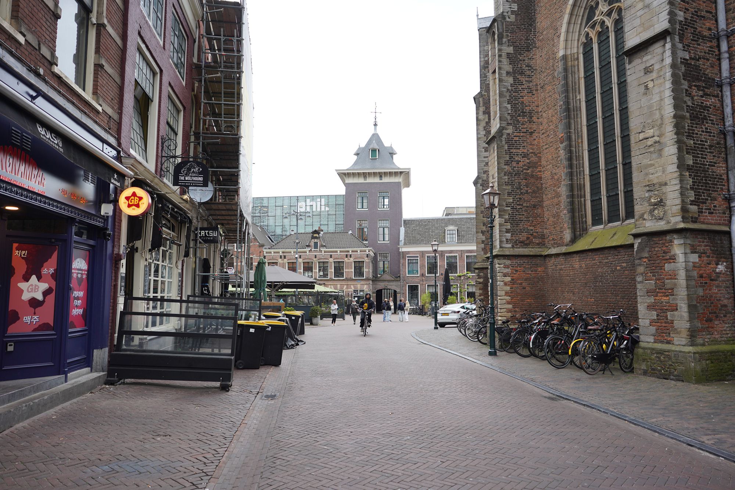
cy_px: 245
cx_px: 368
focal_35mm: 24
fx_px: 490
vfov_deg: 53.1
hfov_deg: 73.7
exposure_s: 1/100
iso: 100
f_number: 2.8
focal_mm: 24
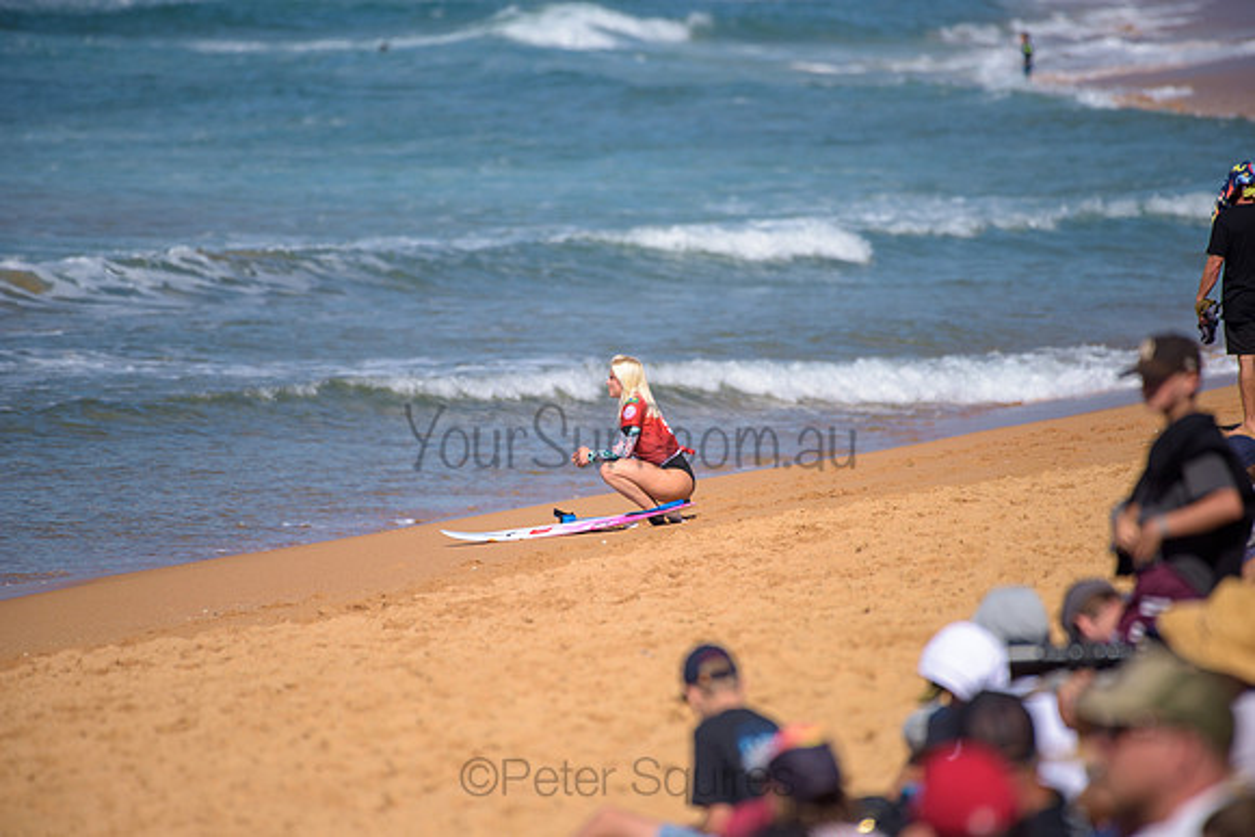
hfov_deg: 4.1
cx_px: 628
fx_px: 17434
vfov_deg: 2.8
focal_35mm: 500
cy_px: 418
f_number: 5.6
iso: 220
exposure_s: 1/2000
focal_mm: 500
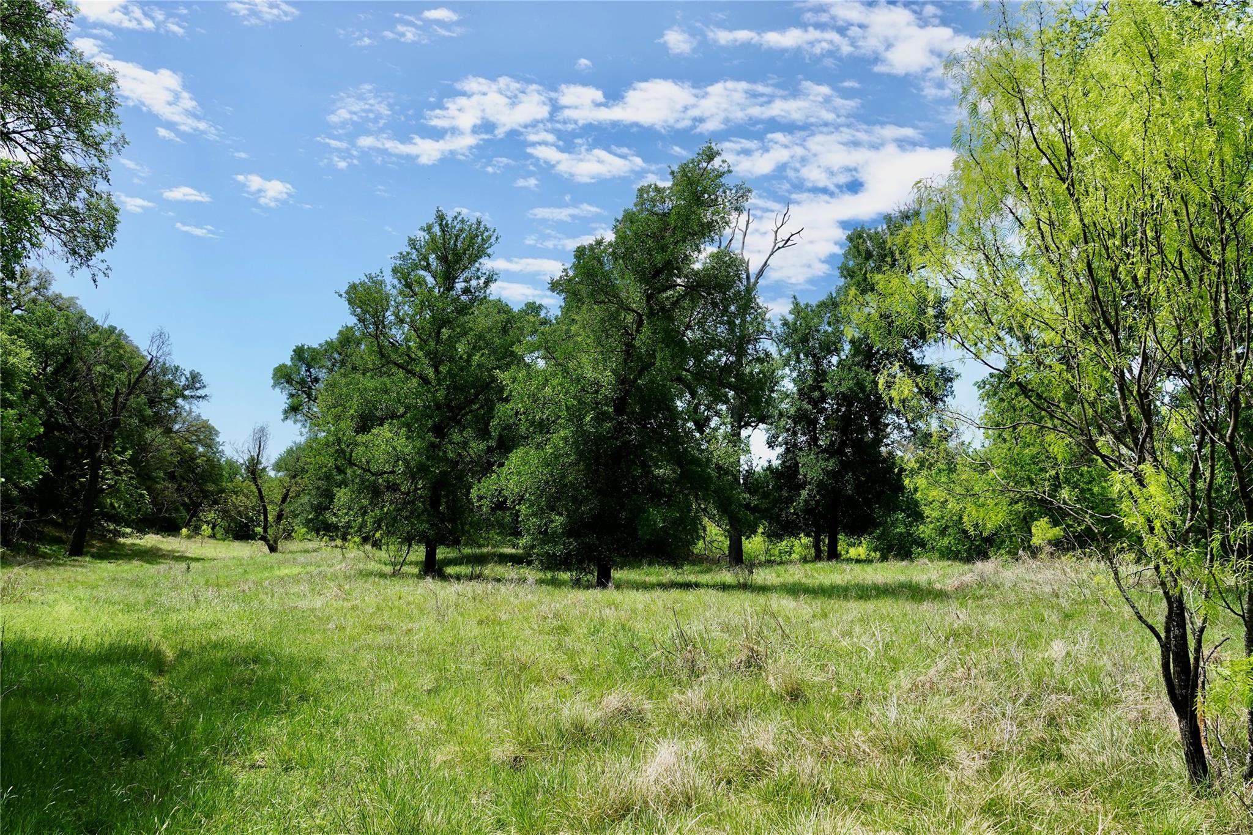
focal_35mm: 29
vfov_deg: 45.0
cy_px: 418
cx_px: 626
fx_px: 1009
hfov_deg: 63.7
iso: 100
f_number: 4
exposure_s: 1/640
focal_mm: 10.59
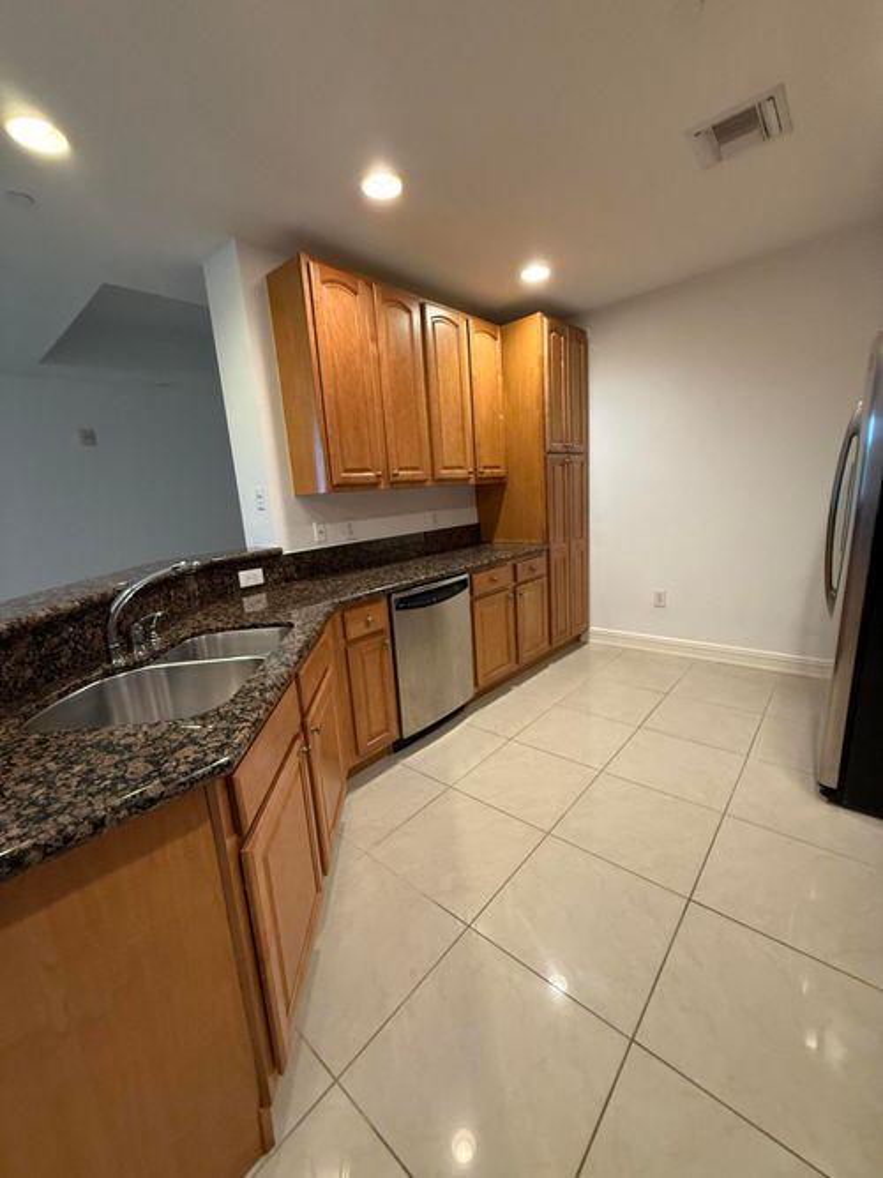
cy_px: 589
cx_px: 442
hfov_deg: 85.7
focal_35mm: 14
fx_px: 476
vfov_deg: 102.1
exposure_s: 1/60
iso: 250
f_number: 2.2
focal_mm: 2.22
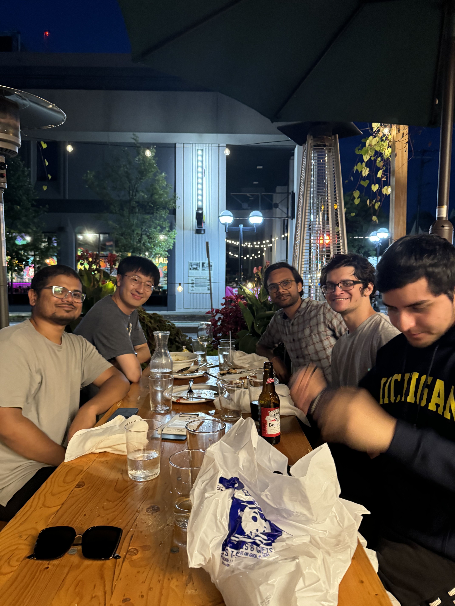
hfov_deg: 56.8
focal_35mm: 24
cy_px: 303
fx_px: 421
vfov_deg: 71.6
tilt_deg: -1.9
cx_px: 228
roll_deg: -0.7
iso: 800
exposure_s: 1/30
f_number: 1.78
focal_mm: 6.76
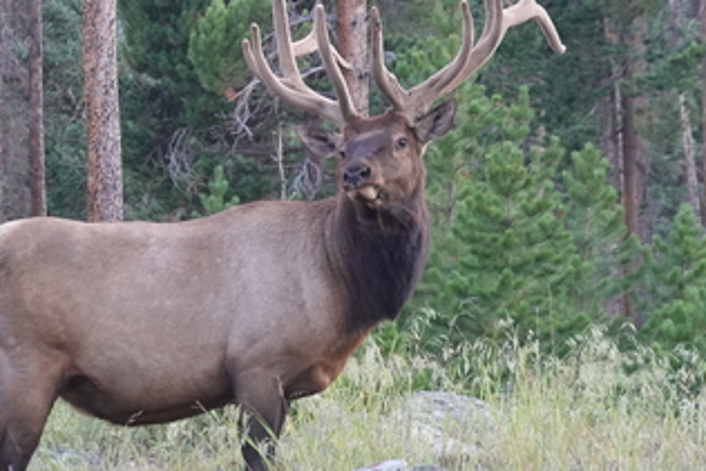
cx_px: 308
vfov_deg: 4.7
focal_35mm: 294
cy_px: 206
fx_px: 5768
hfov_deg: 7.0
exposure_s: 1/80
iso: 800
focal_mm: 60.05
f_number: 4.5
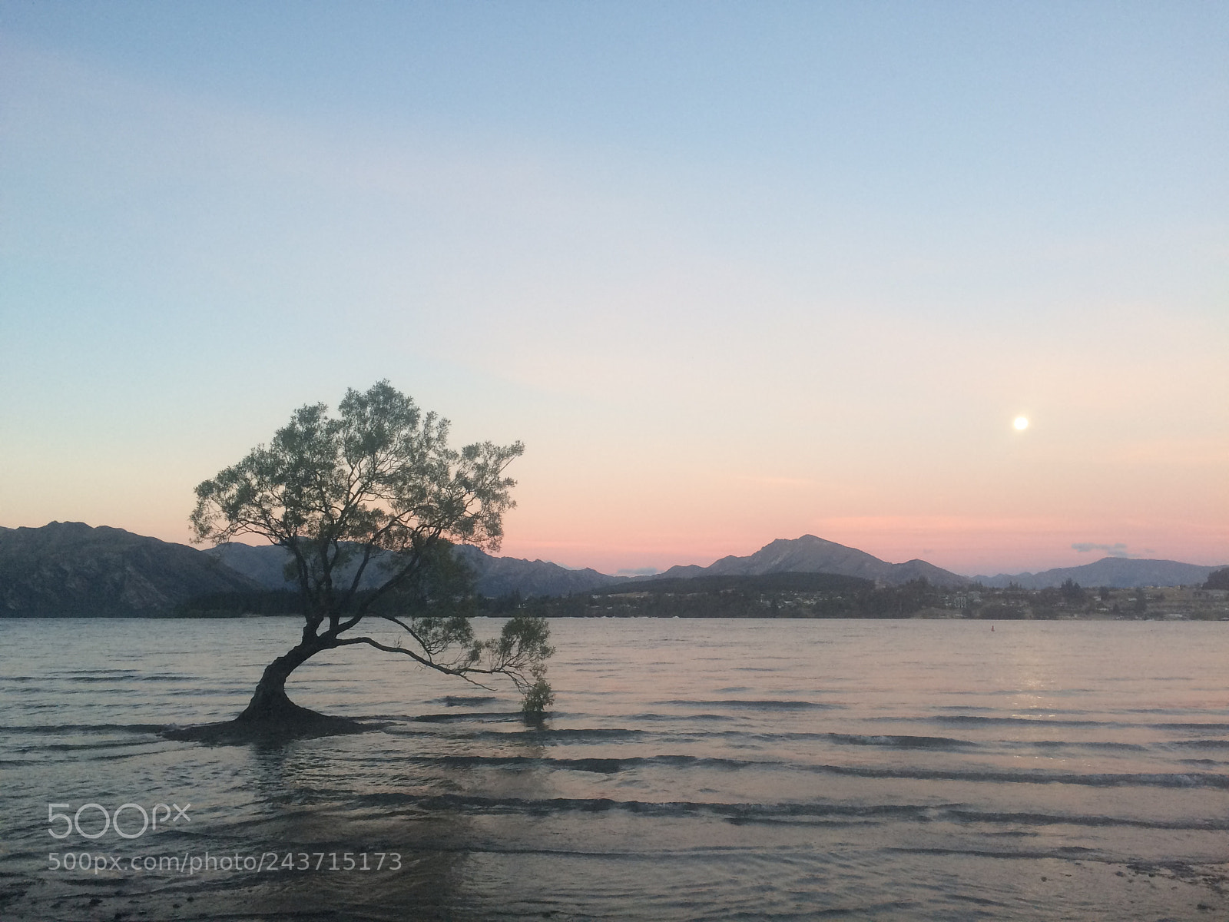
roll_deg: -1.3
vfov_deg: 48.2
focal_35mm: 29
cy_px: 461
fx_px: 1030
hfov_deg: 61.7
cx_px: 614
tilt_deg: +6.5
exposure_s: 1/33
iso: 32
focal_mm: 4.15
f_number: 2.2
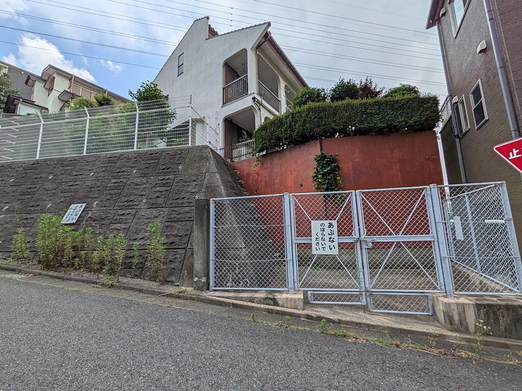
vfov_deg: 85.7
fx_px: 211
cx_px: 261
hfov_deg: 102.1
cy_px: 196
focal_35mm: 14
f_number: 2.2
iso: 51
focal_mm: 1.83
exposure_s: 1/1689
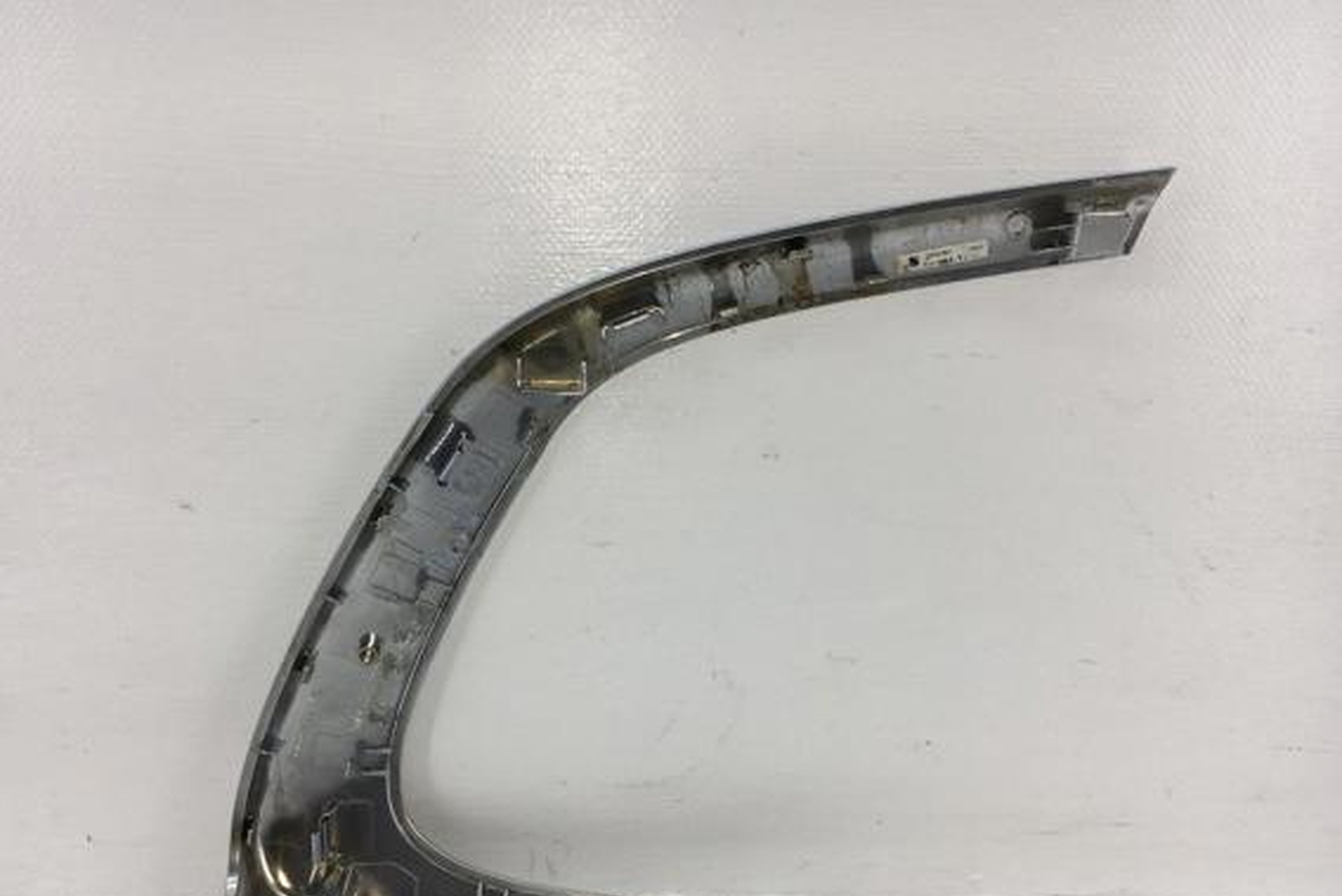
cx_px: 643
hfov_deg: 55.8
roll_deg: -0.7
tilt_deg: -15.8
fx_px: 1268
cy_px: 530
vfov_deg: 38.8
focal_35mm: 34
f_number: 2.2
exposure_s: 1/530
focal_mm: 4.15
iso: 25
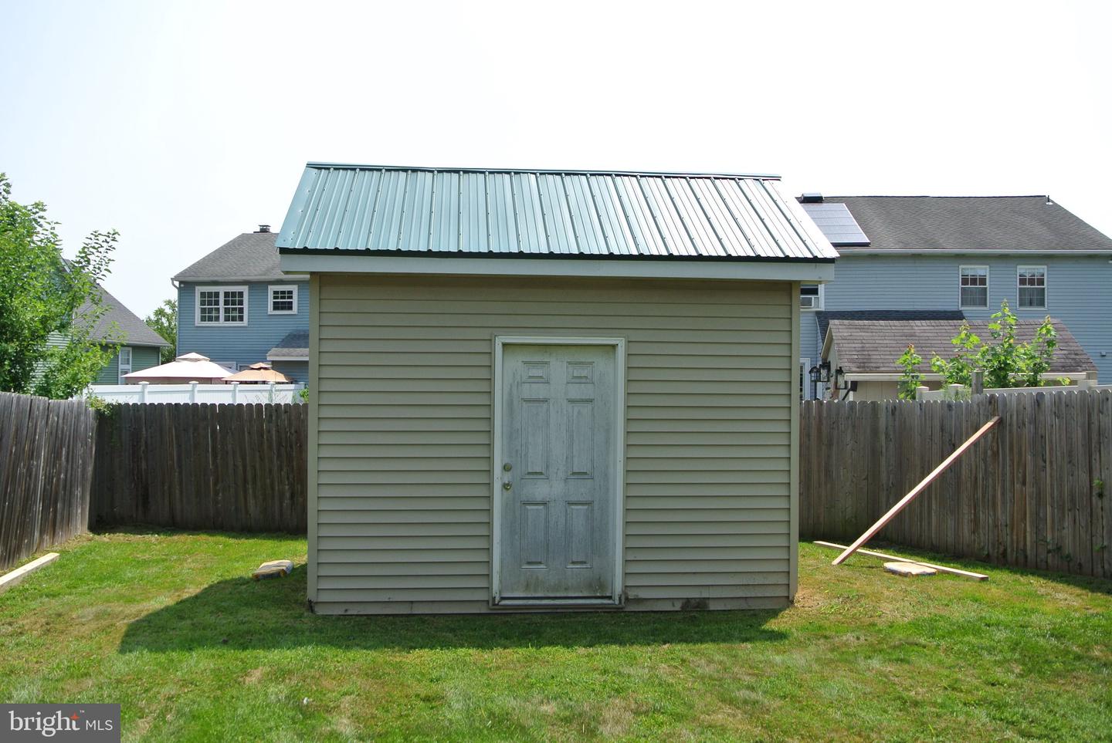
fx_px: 958
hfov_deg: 60.2
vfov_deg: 42.4
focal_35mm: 31
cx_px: 556
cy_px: 372
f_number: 4.5
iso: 100
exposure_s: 1/640
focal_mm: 11.8
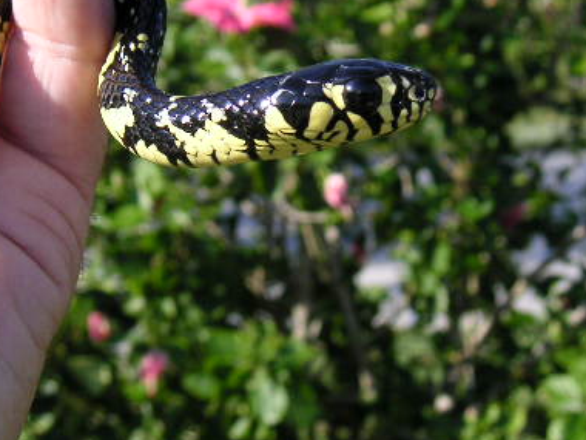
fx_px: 1083
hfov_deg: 30.3
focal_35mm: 64
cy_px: 151
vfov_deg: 22.8
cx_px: 274
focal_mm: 6
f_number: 2.8
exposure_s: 1/500
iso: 50
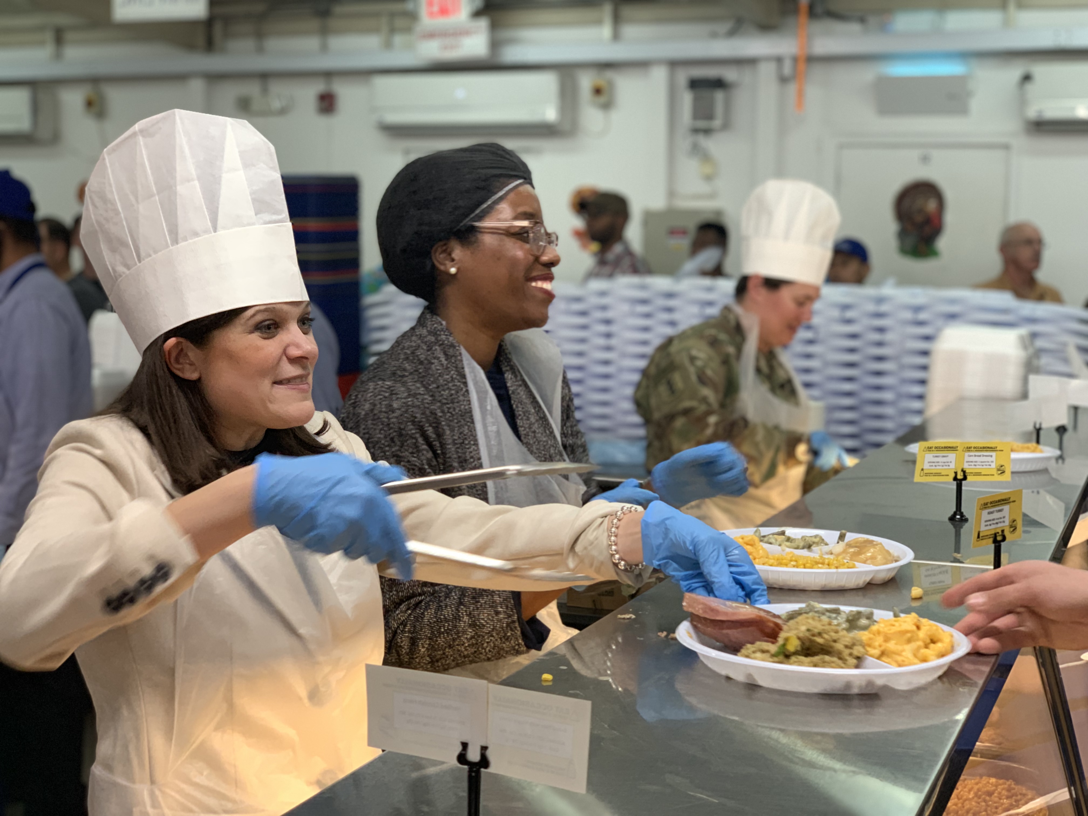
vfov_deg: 28.0
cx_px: 544
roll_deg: -1.5
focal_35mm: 52
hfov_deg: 36.8
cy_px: 408
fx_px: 1634
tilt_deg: -5.6
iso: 160
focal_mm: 6
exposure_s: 1/60
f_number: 2.4
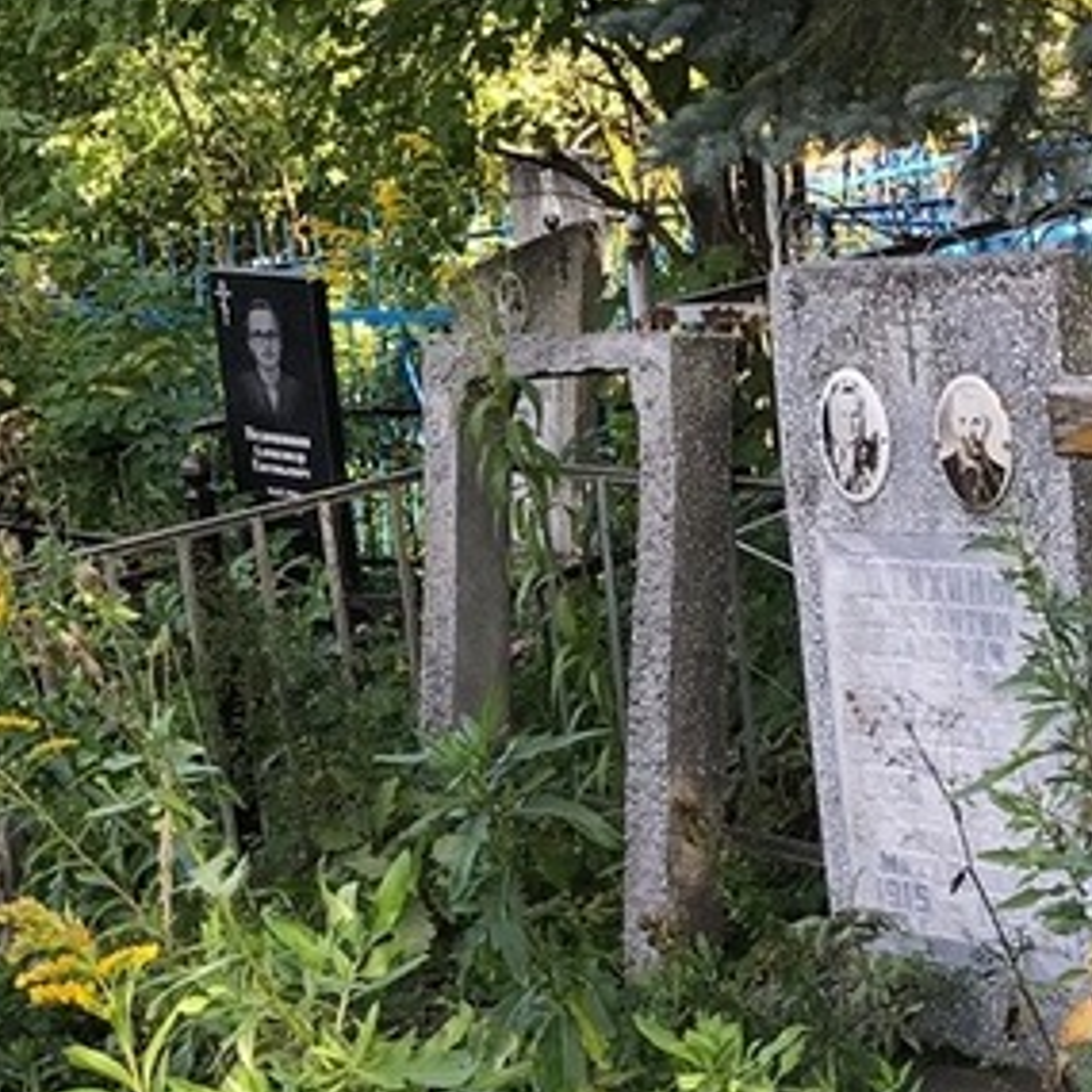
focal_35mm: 89
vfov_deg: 19.3
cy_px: 870
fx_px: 3176
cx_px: 421
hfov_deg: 19.5
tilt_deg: -18.4
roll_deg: +6.4
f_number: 1.8
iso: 20
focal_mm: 3.99
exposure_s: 1/201
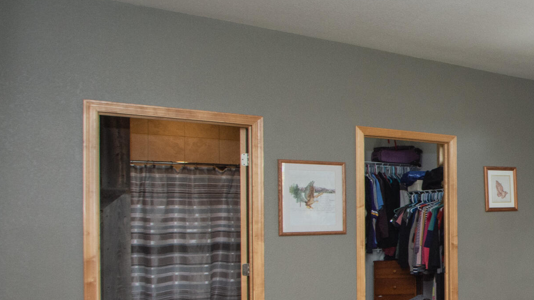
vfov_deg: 30.1
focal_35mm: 39
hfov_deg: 38.1
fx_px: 552
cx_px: 644
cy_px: 213
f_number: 7.1
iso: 500
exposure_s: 1/60
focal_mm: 10
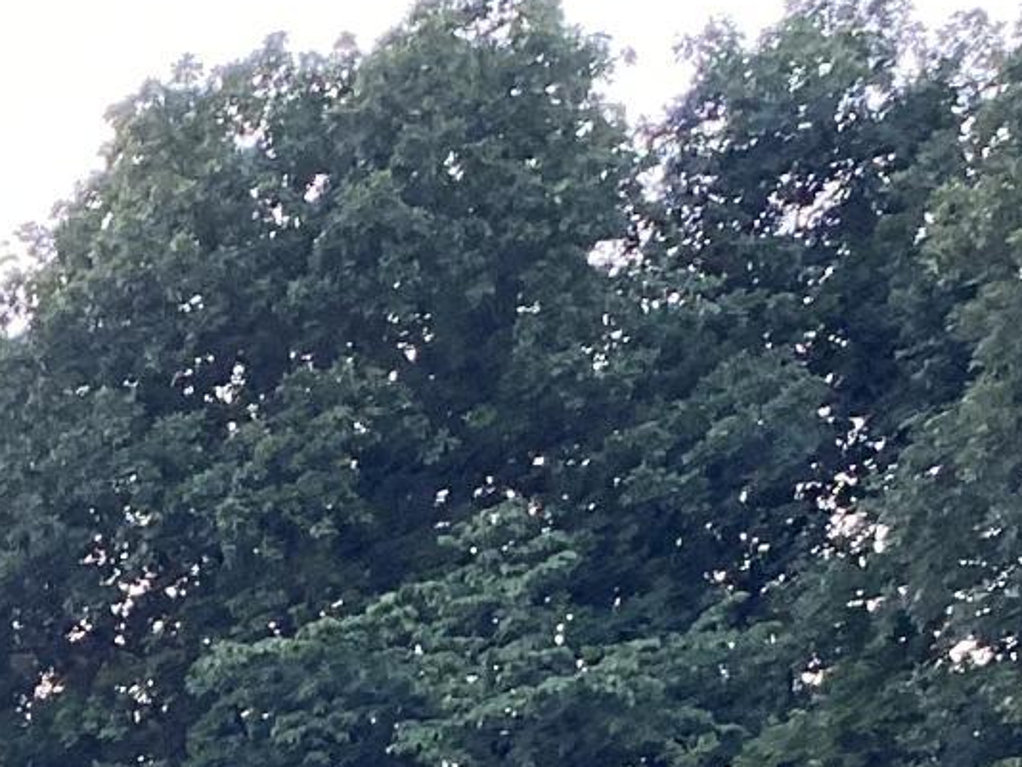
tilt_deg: -6.6
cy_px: 1760
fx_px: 4312
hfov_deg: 12.1
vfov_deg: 9.2
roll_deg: +2.3
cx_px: -965
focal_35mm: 146
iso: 125
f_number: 1.8
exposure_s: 1/119
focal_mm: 4.25
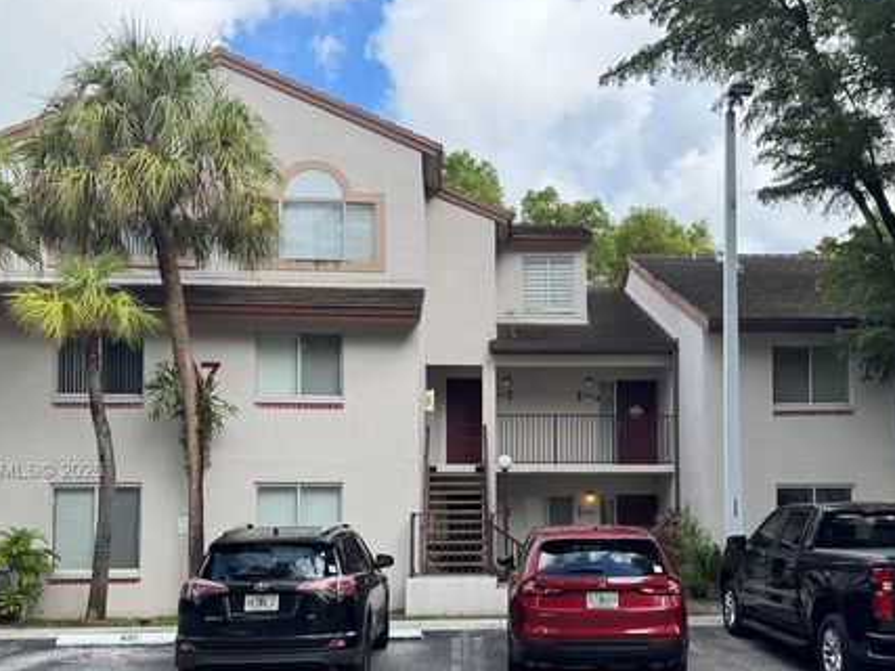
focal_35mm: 36
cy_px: 472
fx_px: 931
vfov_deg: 39.0
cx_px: 514
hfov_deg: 51.2
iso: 80
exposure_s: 1/1042
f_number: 1.78
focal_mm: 6.76
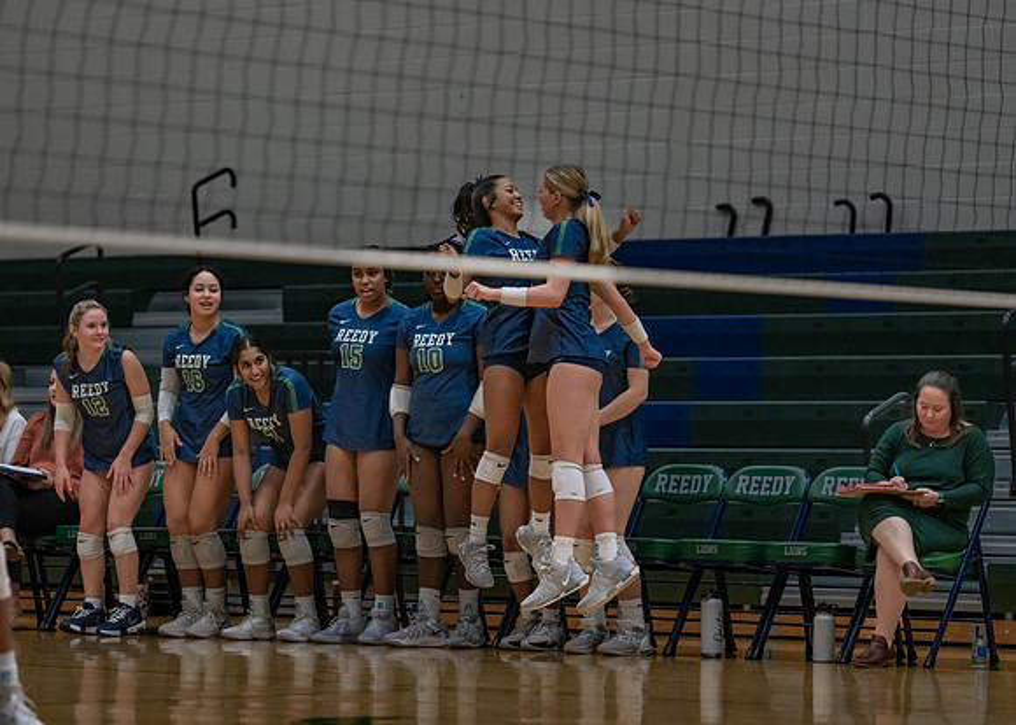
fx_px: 4541
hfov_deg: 12.8
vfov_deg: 9.1
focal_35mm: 157
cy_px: 364
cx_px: 461
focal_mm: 145
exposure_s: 1/1000
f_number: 2.8
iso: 2500
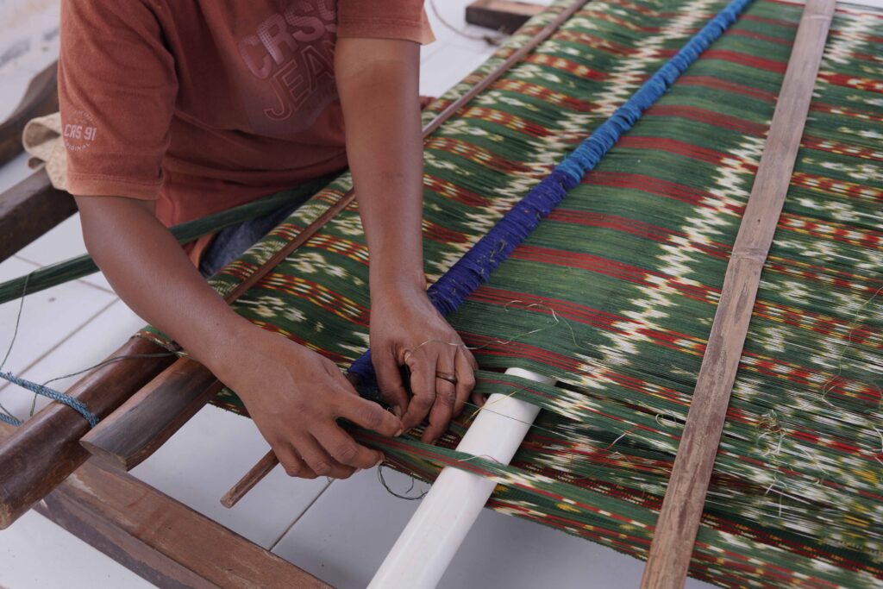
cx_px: 442
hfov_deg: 39.6
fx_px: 1226
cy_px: 294
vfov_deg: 27.0
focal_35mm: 50
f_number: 5
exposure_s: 1/500
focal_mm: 50
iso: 320
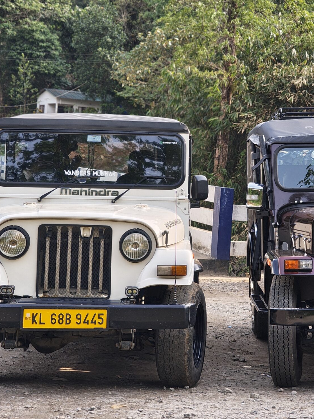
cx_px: 217
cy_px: 154
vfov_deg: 22.7
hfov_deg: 17.1
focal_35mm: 86
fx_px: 1040
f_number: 2
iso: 50
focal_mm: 7.1
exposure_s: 1/231
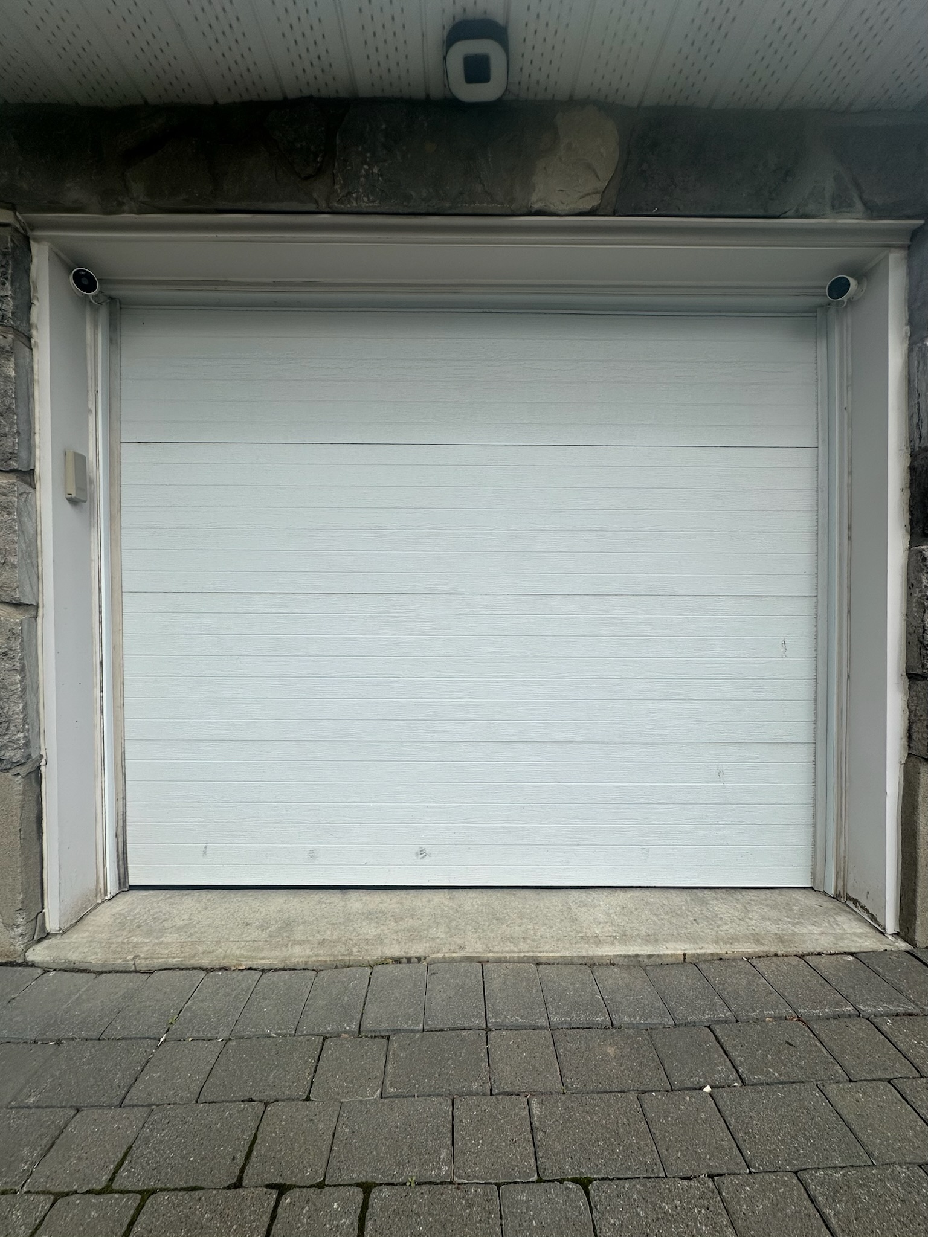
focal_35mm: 14
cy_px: 618
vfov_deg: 102.1
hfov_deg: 85.7
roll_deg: -1.6
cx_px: 464
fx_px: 500
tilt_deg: -2.6
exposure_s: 1/3300
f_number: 2.2
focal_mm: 2.22
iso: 50
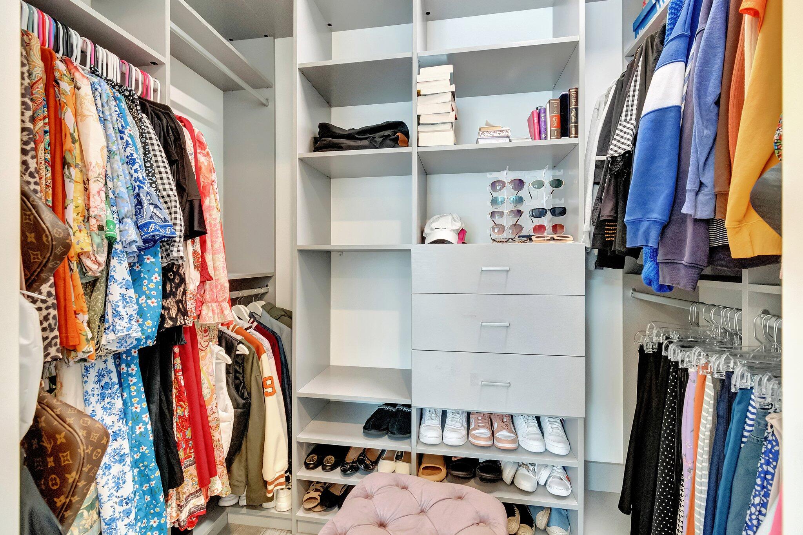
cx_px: 402
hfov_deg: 100.4
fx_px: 334
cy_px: 268
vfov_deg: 77.3
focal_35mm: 15
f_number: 8
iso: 2800
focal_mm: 10
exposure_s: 1/15
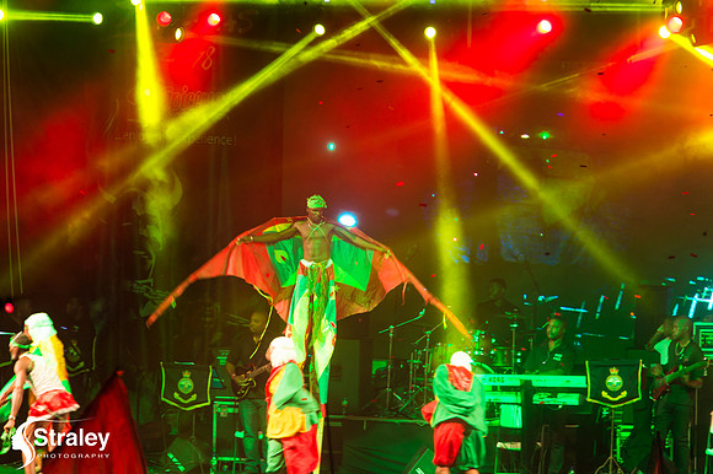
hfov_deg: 7.1
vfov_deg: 4.7
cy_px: 237
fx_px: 5740
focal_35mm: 290
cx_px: 356
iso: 2000
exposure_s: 1/60
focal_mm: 290
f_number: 5.6
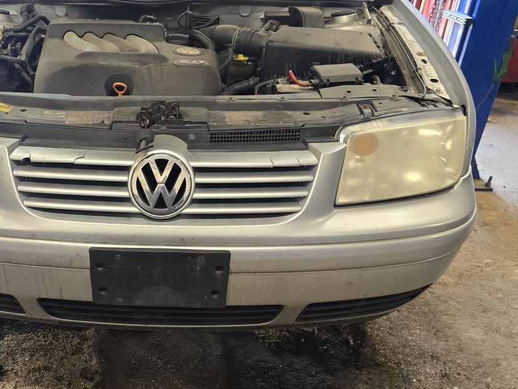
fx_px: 524
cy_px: 250
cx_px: 152
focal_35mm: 35
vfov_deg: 40.3
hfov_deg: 51.1
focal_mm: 6.3
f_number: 1.7
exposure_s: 1/120
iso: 320
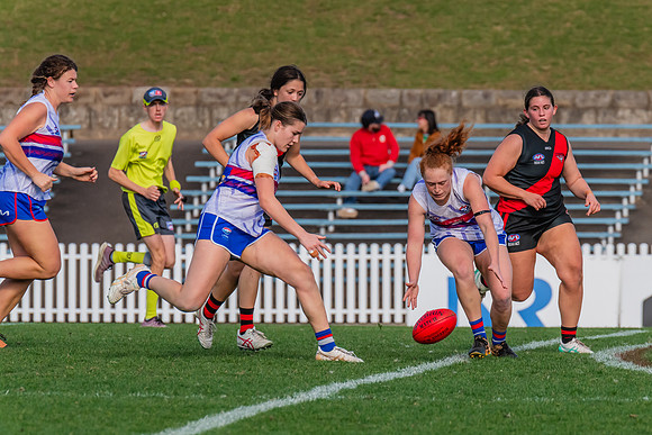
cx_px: 480
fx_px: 11301
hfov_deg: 3.3
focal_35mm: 624
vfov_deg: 2.2
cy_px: 266
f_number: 10
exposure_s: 1/1250
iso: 800
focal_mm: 420
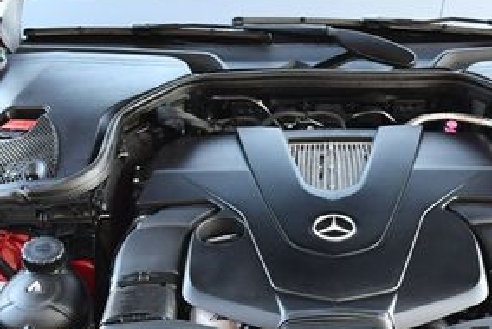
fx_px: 1108
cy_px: 306
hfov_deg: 24.9
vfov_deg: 16.6
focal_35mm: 81
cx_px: 345
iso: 800
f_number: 3.5
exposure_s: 1/200
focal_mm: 18
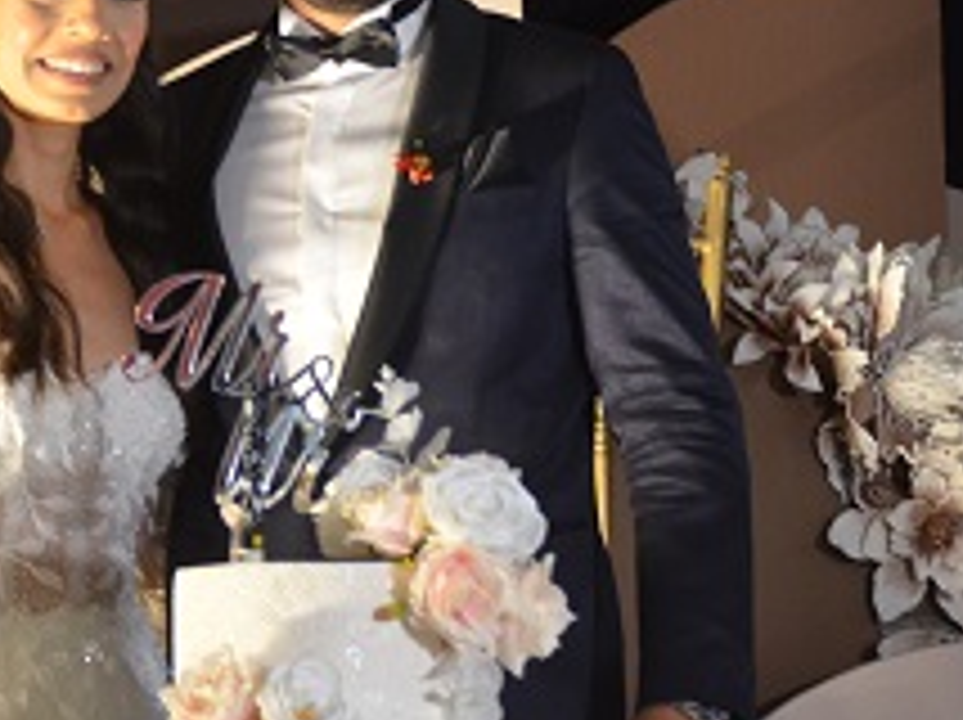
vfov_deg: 11.5
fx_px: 3557
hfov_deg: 15.4
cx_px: 378
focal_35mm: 128
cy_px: 187
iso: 1400
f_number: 4.5
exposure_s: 1/60
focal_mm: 38
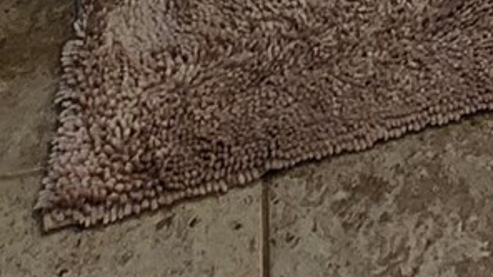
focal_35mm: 92
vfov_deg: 8.4
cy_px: -768
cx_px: 570
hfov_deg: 21.7
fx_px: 1202
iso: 320
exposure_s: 1/60
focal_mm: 2.2
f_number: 2.2
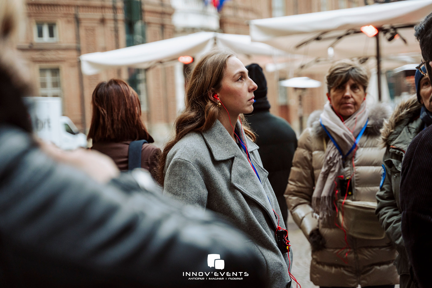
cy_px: 144
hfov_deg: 32.4
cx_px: 216
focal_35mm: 62
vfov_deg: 21.9
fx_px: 744
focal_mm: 62
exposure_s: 1/800
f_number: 2.8
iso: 800
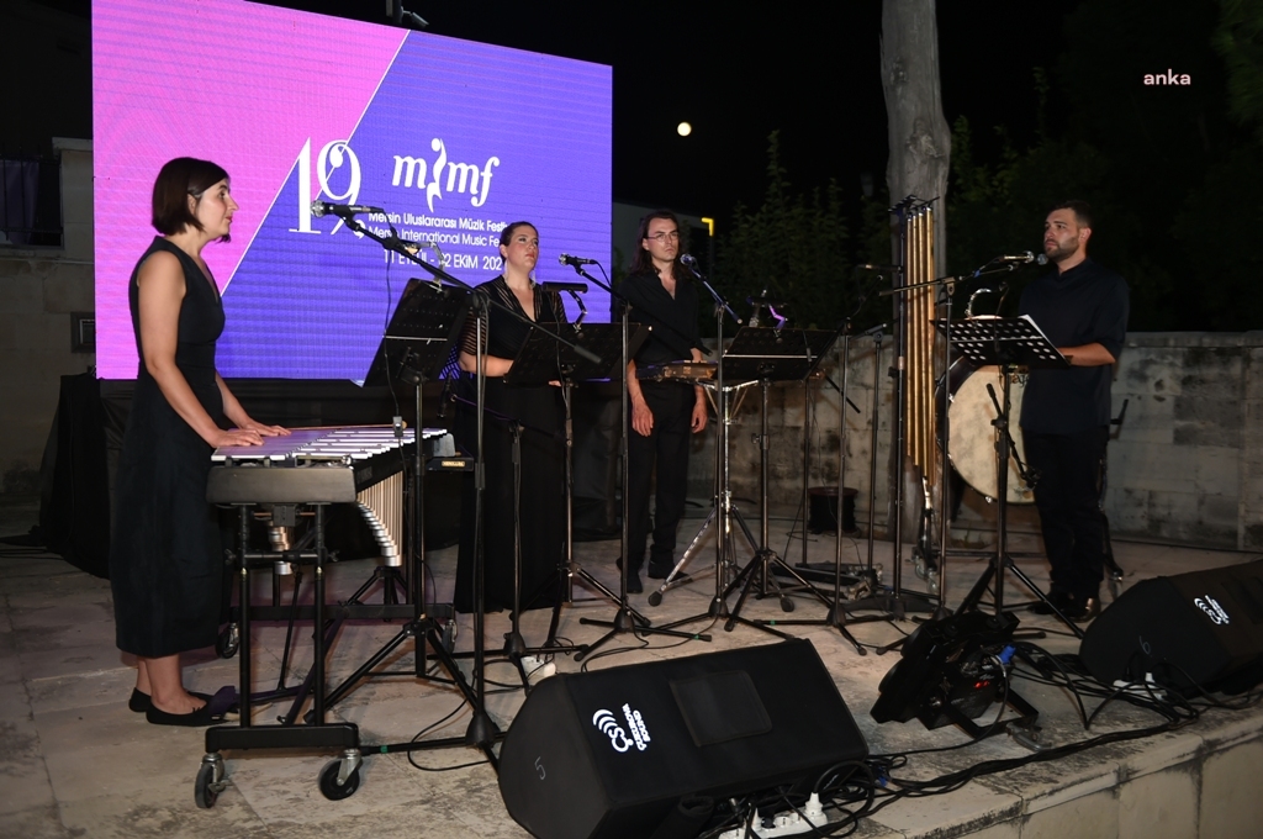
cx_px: 632
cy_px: 420
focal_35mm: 32
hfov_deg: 58.8
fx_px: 1121
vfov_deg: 41.0
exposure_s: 1/160
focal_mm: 32
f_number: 2.8
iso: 640
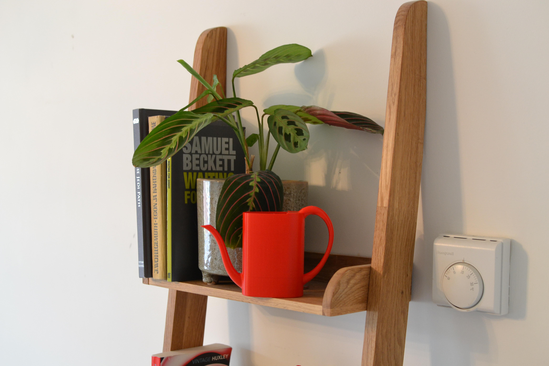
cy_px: 183
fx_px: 801
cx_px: 274
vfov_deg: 25.8
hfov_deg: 37.9
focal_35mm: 52
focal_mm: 35
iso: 800
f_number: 3.5
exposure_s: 1/20
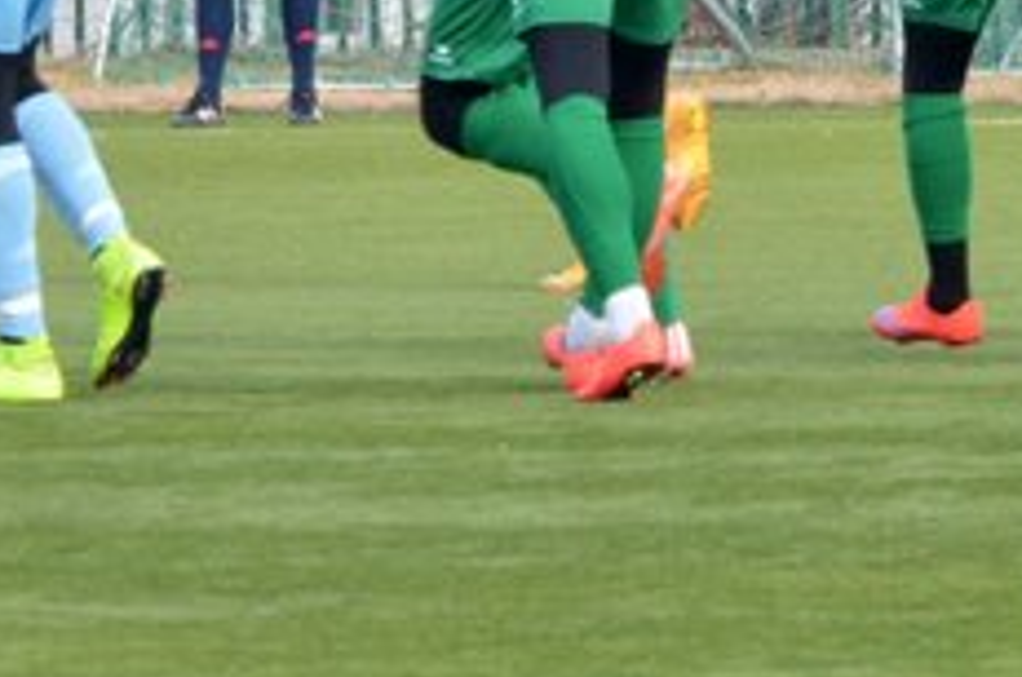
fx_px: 25115
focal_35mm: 887
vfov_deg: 1.5
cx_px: 1071
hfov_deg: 2.3
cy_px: -195
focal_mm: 195
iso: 1600
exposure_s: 1/250
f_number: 14
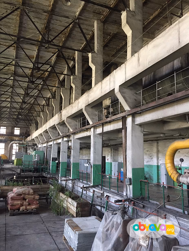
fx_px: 211
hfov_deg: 48.3
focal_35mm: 29
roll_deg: -0.6
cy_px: 126
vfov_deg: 61.6
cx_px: 94
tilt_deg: +9.1
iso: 160
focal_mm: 4.15
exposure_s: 1/33
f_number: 2.2
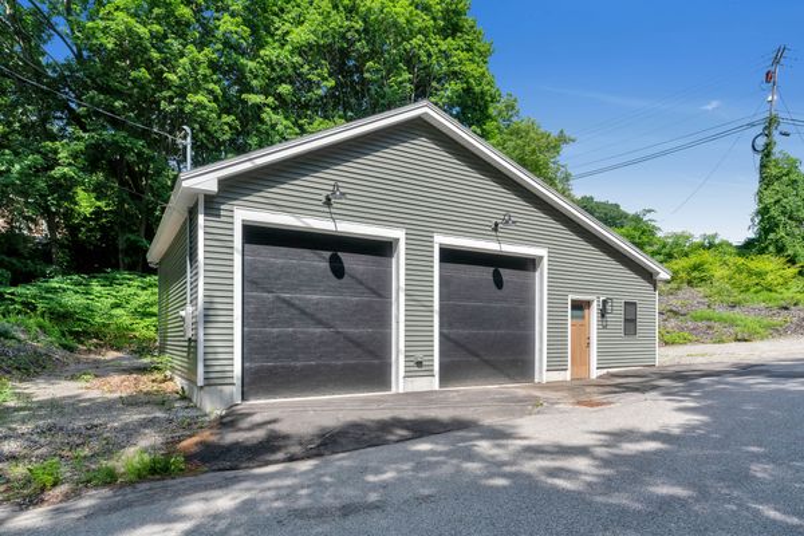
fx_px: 469
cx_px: 402
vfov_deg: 59.5
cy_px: 268
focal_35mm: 21
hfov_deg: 81.2
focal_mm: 21
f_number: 8
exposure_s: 1/1250
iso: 800
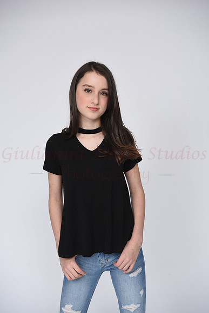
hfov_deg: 24.6
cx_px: 104
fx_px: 479
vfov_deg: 36.2
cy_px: 156
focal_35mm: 55
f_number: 7.1
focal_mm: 55
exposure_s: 1/160
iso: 100
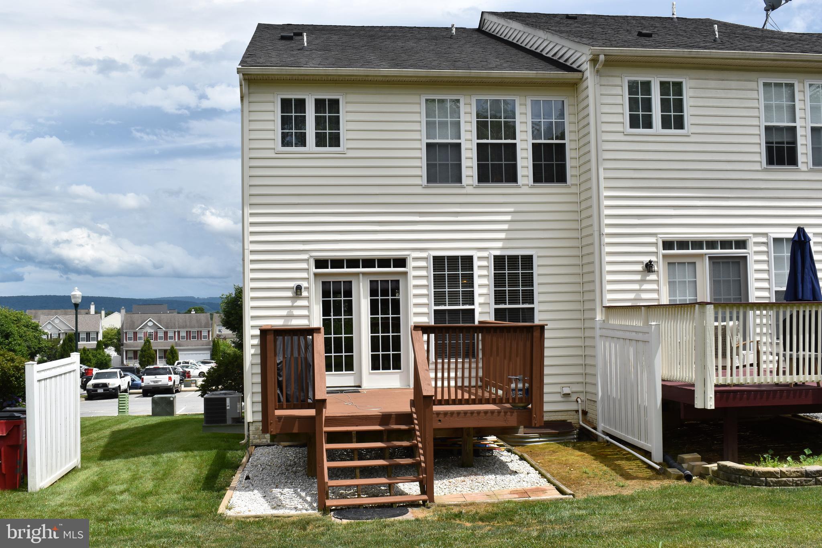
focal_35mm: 38
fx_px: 856
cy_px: 274
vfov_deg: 35.5
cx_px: 411
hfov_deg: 51.3
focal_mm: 25
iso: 200
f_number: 11
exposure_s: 1/500
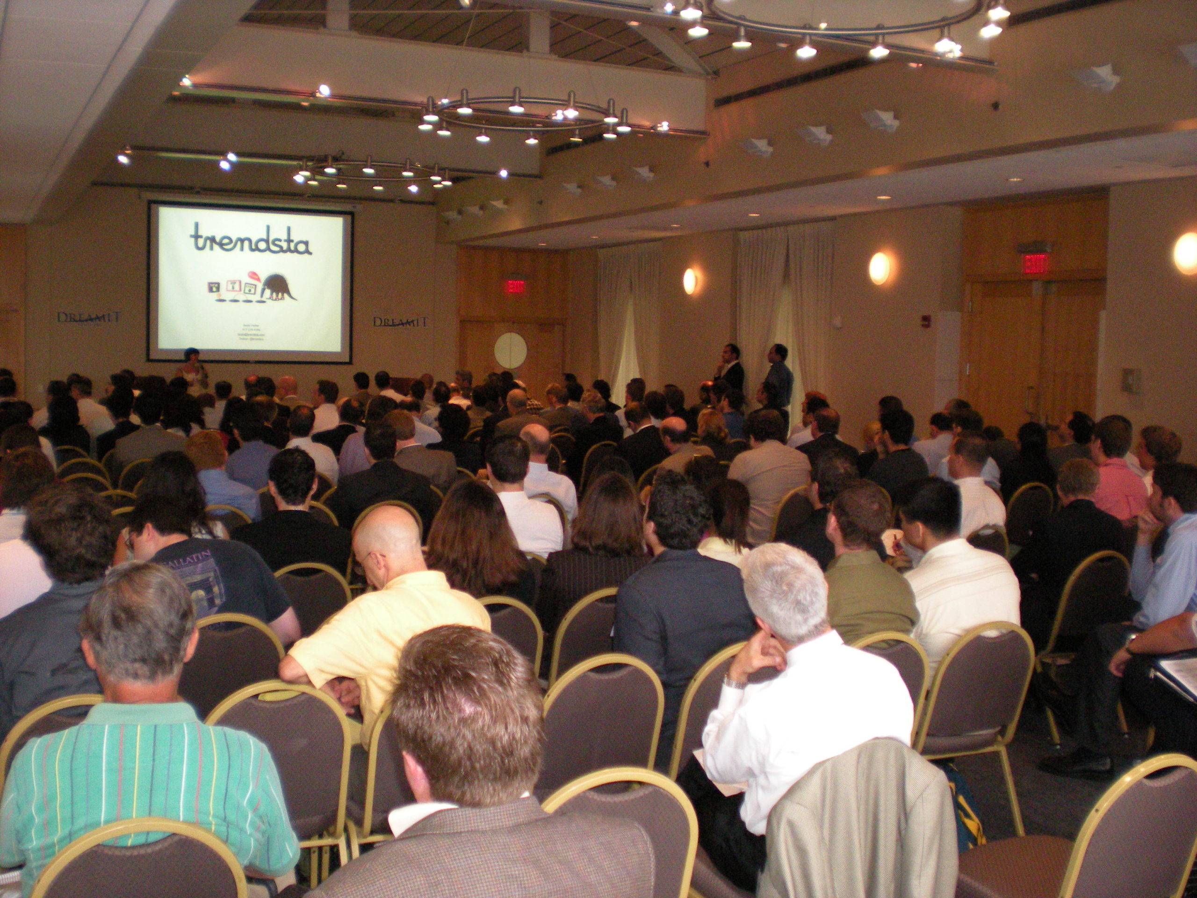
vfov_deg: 37.7
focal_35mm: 38
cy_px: 449
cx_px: 598
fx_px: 1314
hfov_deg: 49.0
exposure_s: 1/60
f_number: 3.1
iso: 392
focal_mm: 6.3
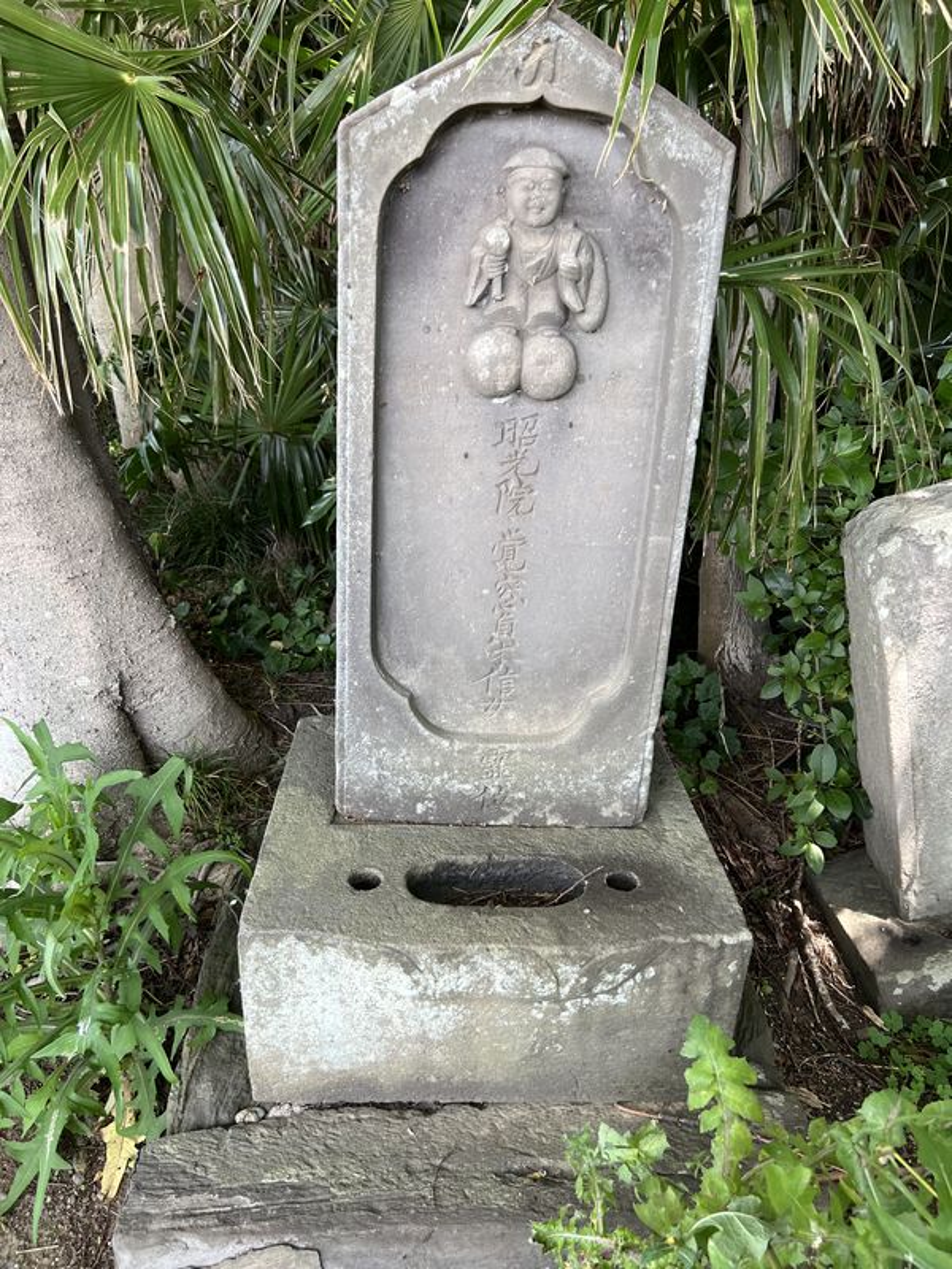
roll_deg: +1.6
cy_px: 634
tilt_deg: -19.2
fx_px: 953
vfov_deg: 67.3
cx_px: 476
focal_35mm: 26
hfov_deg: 53.1
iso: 40
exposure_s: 1/121
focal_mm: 5.7
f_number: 1.5
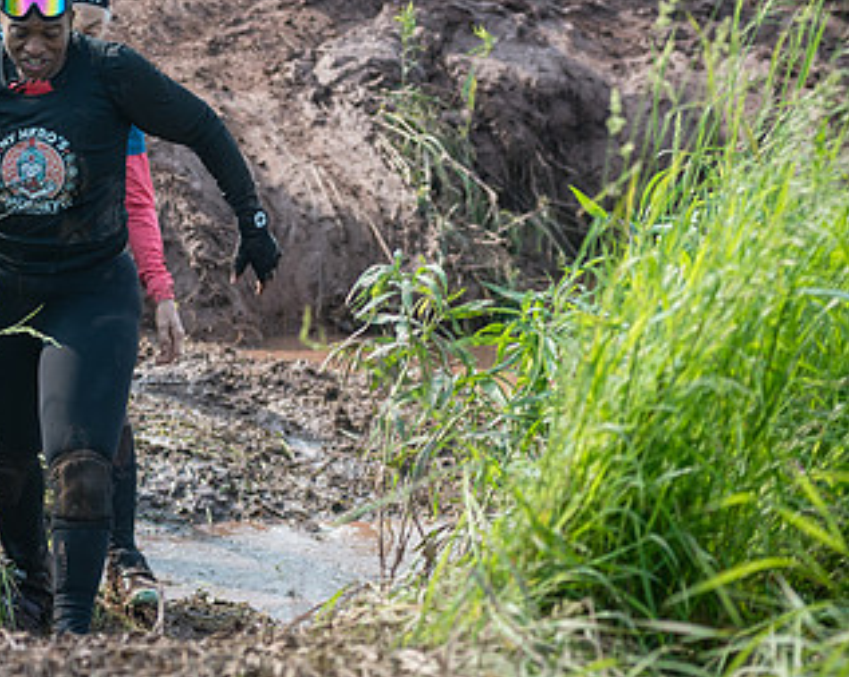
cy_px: 205
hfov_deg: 7.0
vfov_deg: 5.6
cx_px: 52
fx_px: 6878
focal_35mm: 274
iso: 250
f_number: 4.5
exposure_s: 1/400
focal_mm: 112
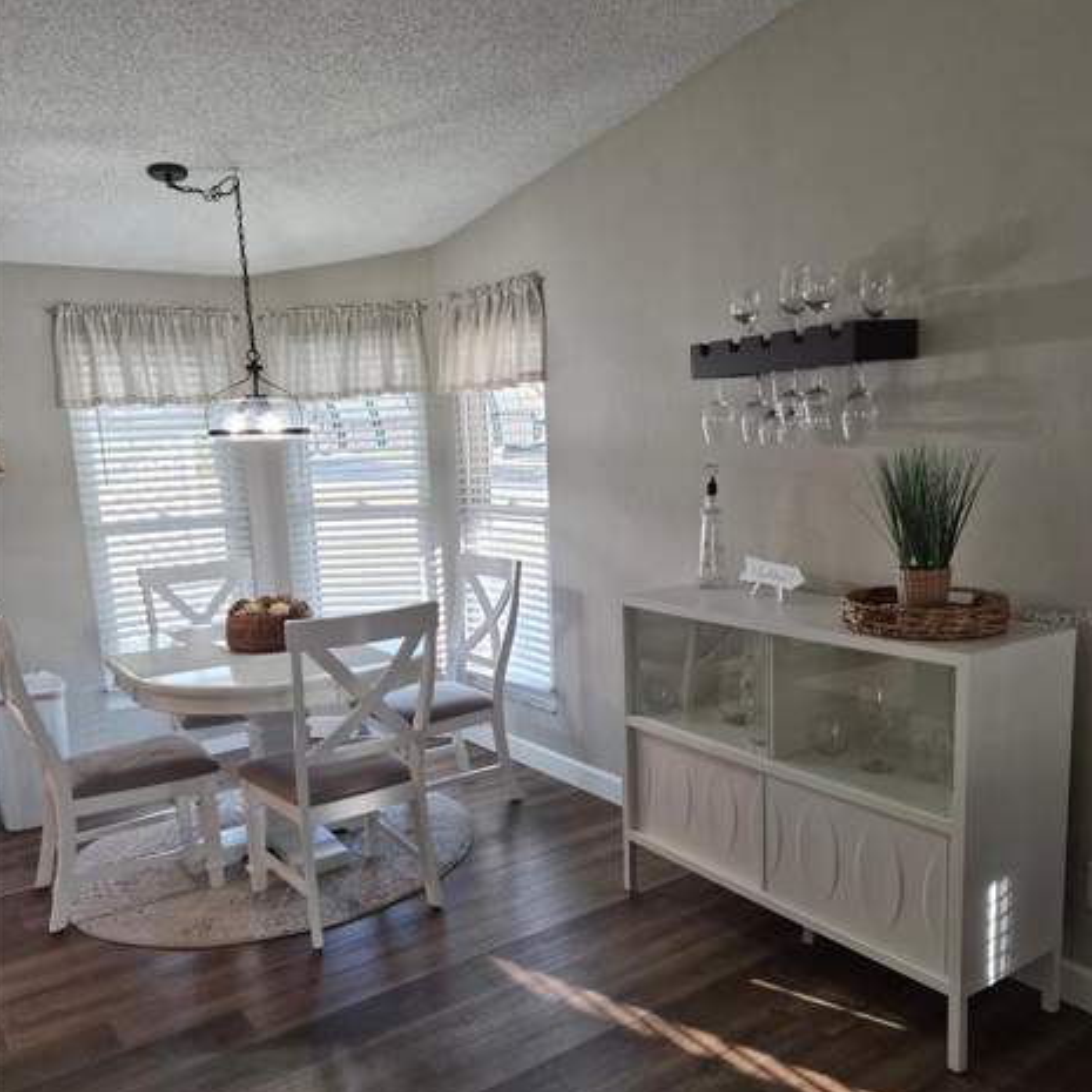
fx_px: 999
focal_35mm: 28
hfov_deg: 57.3
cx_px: 550
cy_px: 618
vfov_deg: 57.1
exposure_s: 1/120
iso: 160
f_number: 1.8
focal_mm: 5.4
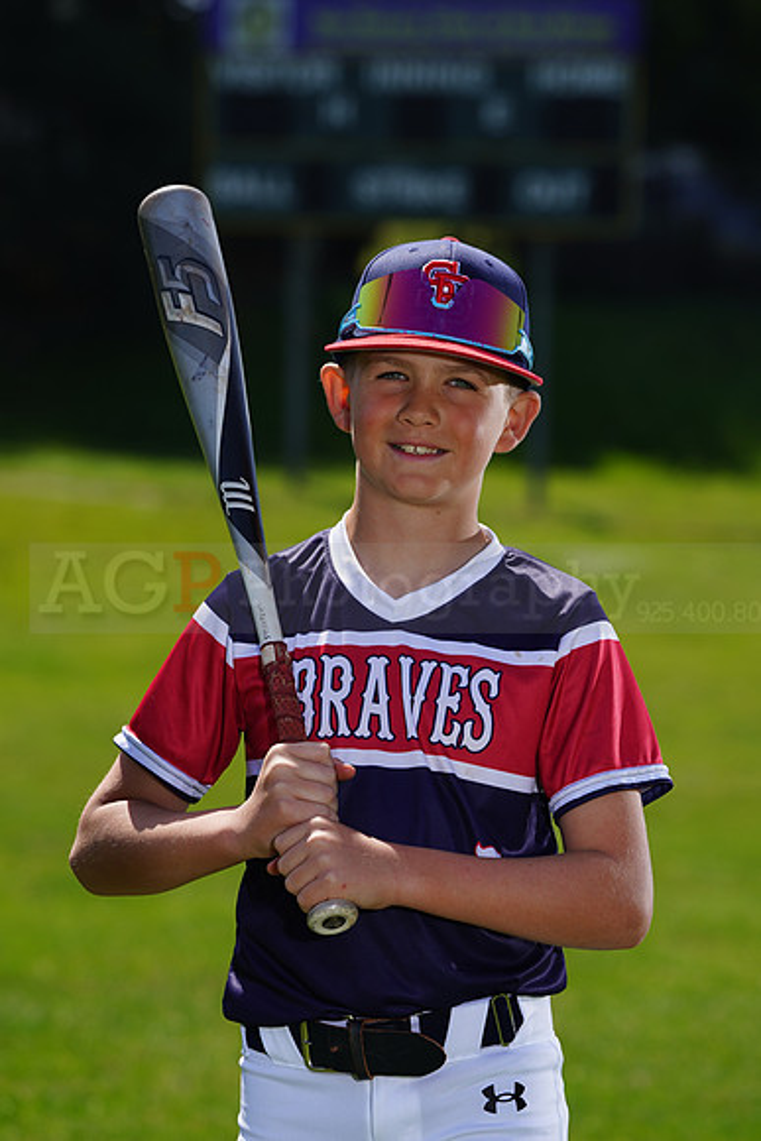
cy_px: 570
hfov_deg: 6.6
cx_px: 380
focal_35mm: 209
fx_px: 6623
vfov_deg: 9.8
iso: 100
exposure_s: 1/250
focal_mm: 209
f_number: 8
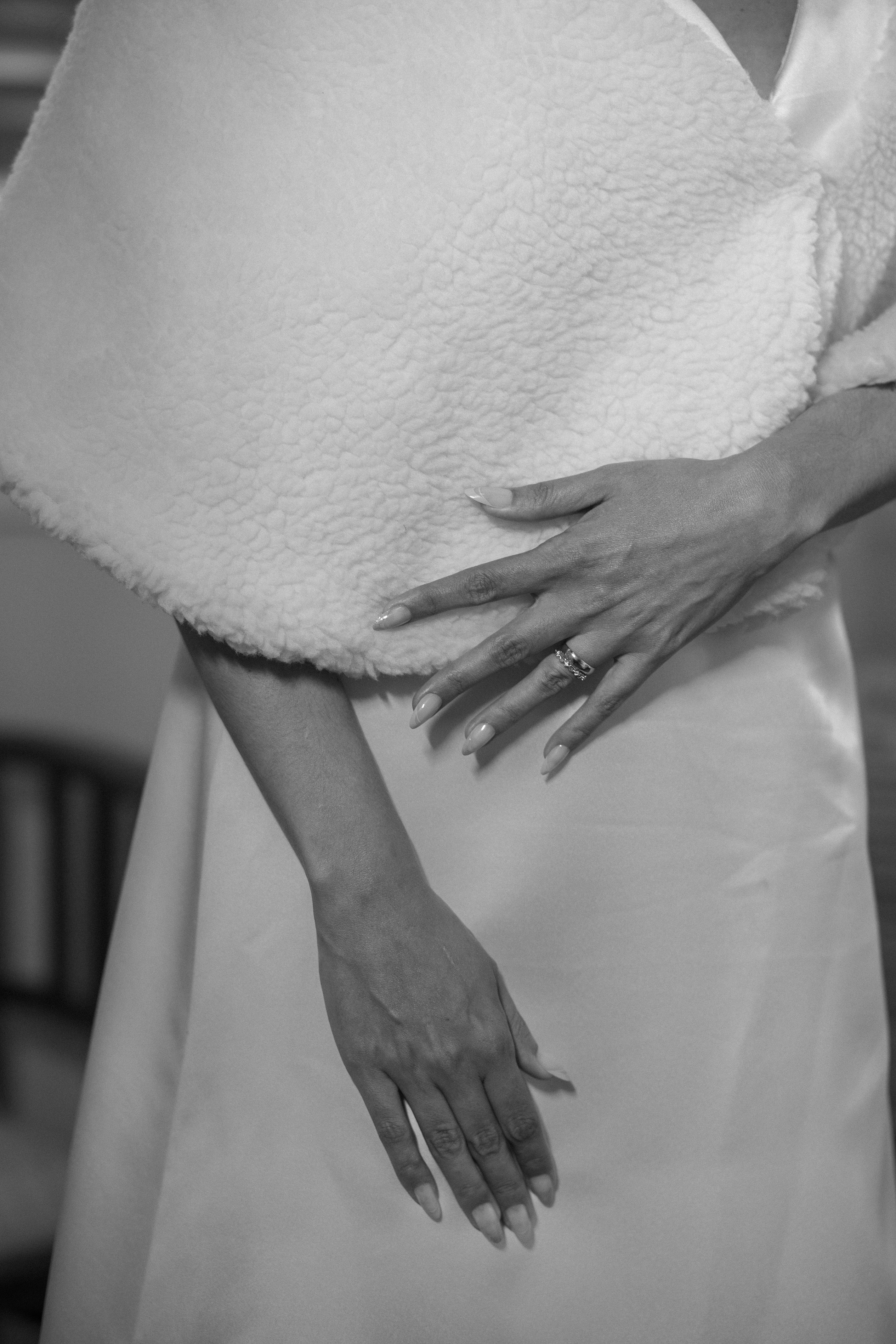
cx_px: 453
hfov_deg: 16.1
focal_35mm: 85
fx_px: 3173
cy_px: 668
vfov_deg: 23.9
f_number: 1.6
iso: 400
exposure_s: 1/160
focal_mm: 56
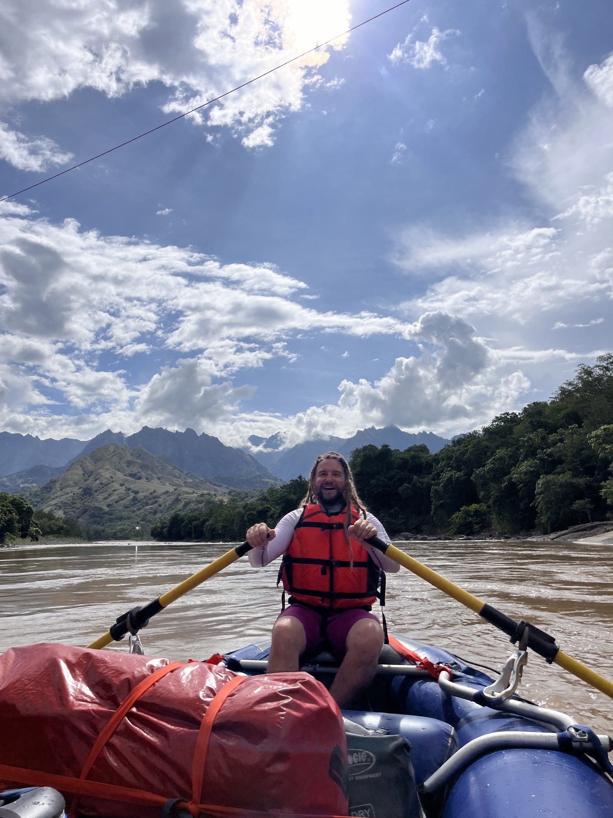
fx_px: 614
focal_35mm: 26
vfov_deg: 67.3
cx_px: 306
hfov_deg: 53.1
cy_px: 409
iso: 50
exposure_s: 1/15152
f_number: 1.6
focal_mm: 5.1
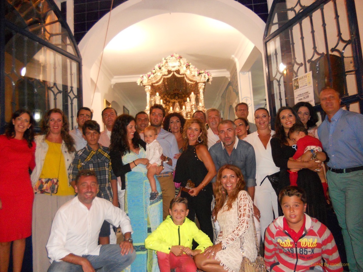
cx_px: 180
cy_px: 140
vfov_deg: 49.7
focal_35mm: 28
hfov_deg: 63.4
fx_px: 294
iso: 500
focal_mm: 4.9
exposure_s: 1/25
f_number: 3.2
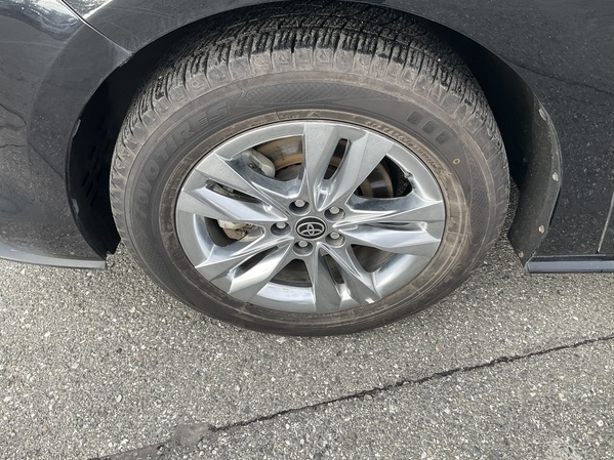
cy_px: 244
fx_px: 550
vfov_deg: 45.4
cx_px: 316
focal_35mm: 31
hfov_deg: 58.4
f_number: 1.8
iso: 20
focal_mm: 3
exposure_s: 1/164
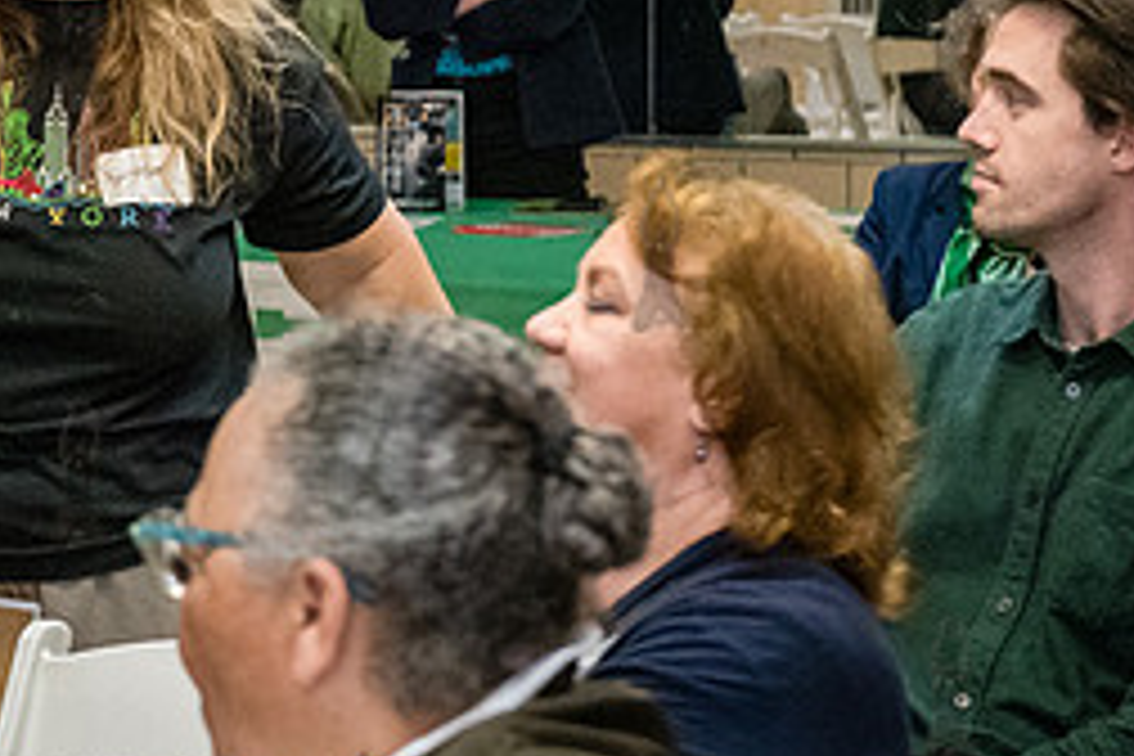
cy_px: 115
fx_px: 5008
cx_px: 38
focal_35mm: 159
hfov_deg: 12.8
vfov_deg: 8.6
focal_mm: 60
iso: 5000
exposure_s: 1/320
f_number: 4
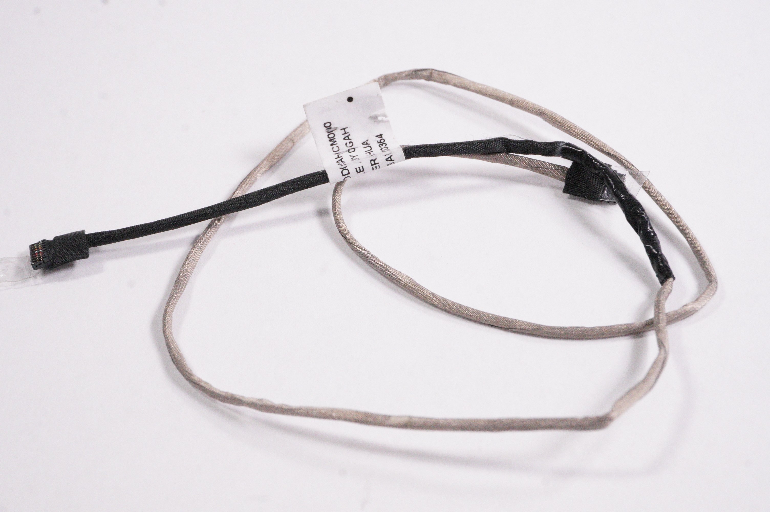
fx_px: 1603
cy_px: 256
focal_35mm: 75
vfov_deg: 18.1
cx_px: 385
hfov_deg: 27.0
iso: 6400
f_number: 16
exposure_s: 1/500
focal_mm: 50
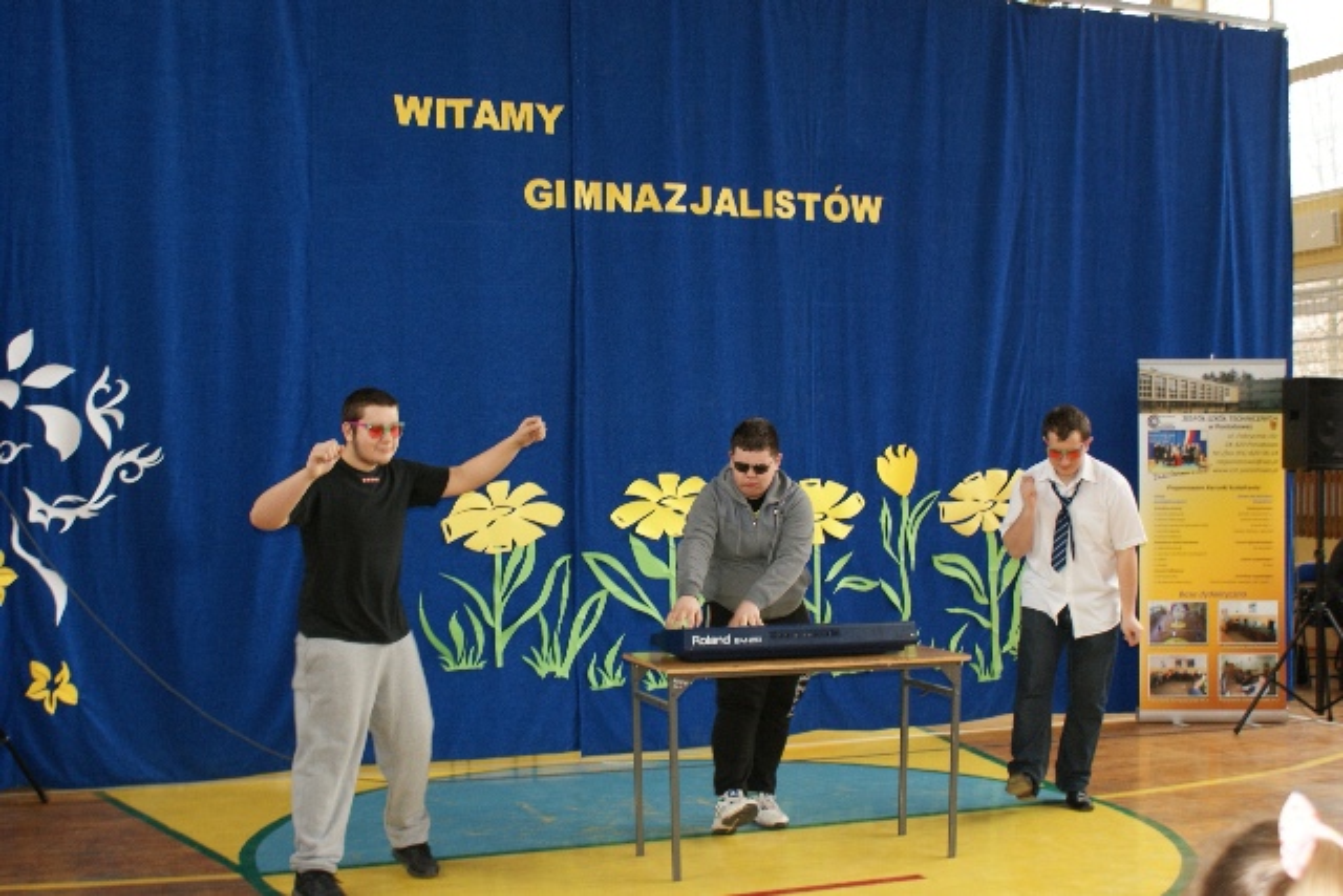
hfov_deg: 46.4
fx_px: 1567
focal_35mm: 42
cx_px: 672
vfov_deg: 31.9
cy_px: 448
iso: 400
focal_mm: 28
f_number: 5
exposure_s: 1/60
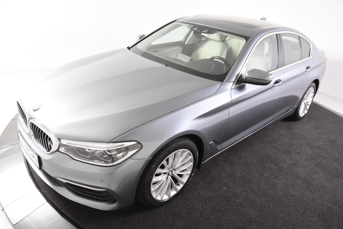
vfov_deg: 43.6
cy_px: 114
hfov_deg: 61.9
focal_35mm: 30
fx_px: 286
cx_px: 172
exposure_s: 1/50
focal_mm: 20
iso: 1600
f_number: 3.5
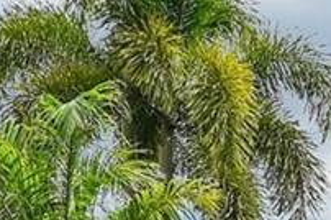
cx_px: 431
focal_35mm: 111
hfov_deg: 17.3
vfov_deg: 11.4
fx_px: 1019
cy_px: 402
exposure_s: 1/250
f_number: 6.3
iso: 100
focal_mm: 14
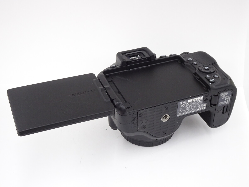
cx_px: 124
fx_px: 345
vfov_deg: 30.3
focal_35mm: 48
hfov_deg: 39.7
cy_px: 94
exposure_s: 1/50
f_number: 4.5
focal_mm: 8.18
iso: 400
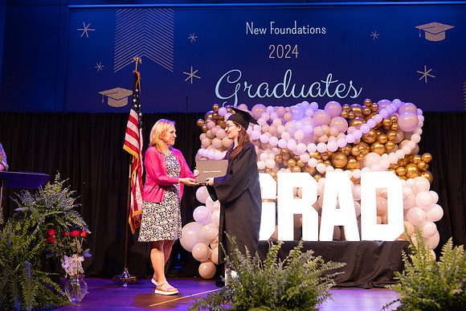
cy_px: 156
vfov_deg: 35.1
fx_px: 492
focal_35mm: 38
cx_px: 233
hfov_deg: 50.7
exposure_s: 1/200
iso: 1600
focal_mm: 38
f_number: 4
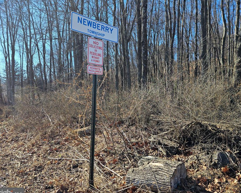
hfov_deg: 68.1
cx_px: 126
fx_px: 178
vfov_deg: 56.8
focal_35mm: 25
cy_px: 98
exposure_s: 1/496
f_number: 1.7
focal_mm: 6.3
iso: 16
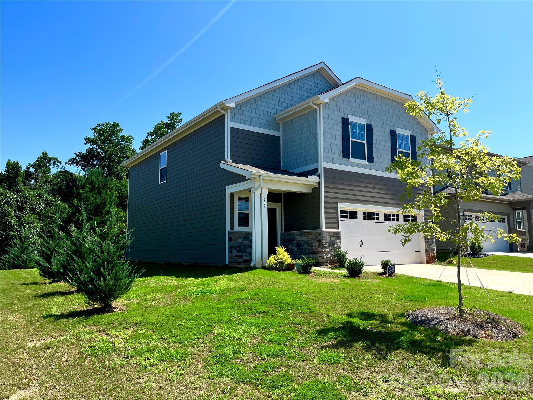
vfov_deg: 53.1
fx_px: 400
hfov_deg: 67.3
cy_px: 200
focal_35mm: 26
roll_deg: +1.0
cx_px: 266
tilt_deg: +6.3
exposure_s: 1/2571
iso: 50
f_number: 1.6
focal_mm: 5.1
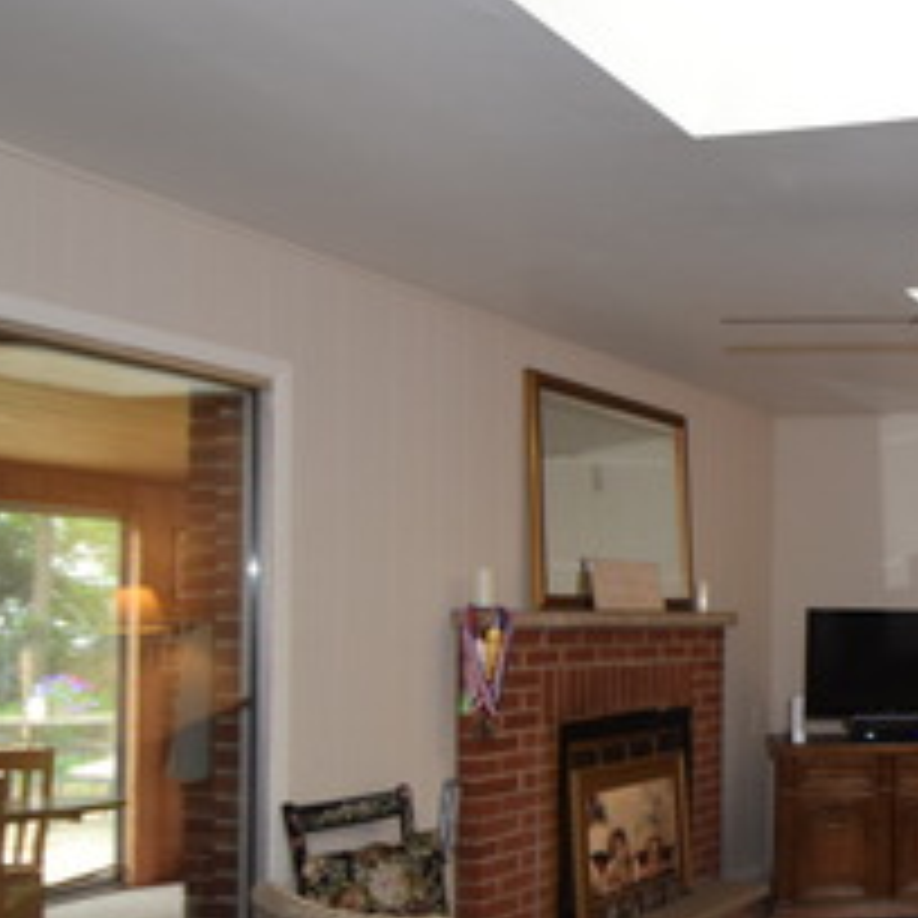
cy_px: 623
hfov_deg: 35.7
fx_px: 1200
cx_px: 1008
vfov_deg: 41.2
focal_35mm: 40
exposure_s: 1/80
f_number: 4.5
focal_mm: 10
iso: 800
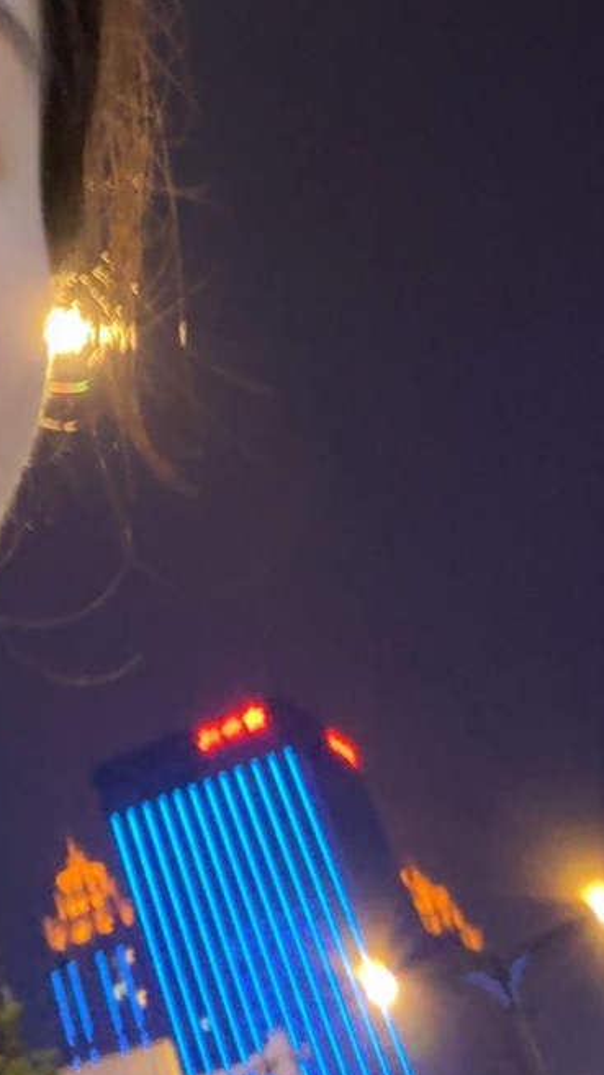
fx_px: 1710
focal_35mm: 60
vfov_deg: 31.1
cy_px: -105
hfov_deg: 17.8
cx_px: -316
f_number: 1.9
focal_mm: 2.69
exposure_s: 1/20
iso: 640
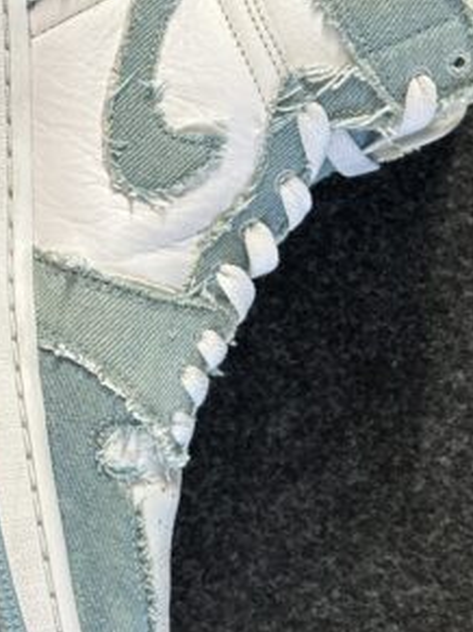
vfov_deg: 14.9
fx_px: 2407
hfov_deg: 11.0
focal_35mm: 132
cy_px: 238
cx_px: -69
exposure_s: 1/50
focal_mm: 6.86
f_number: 1.78
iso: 160
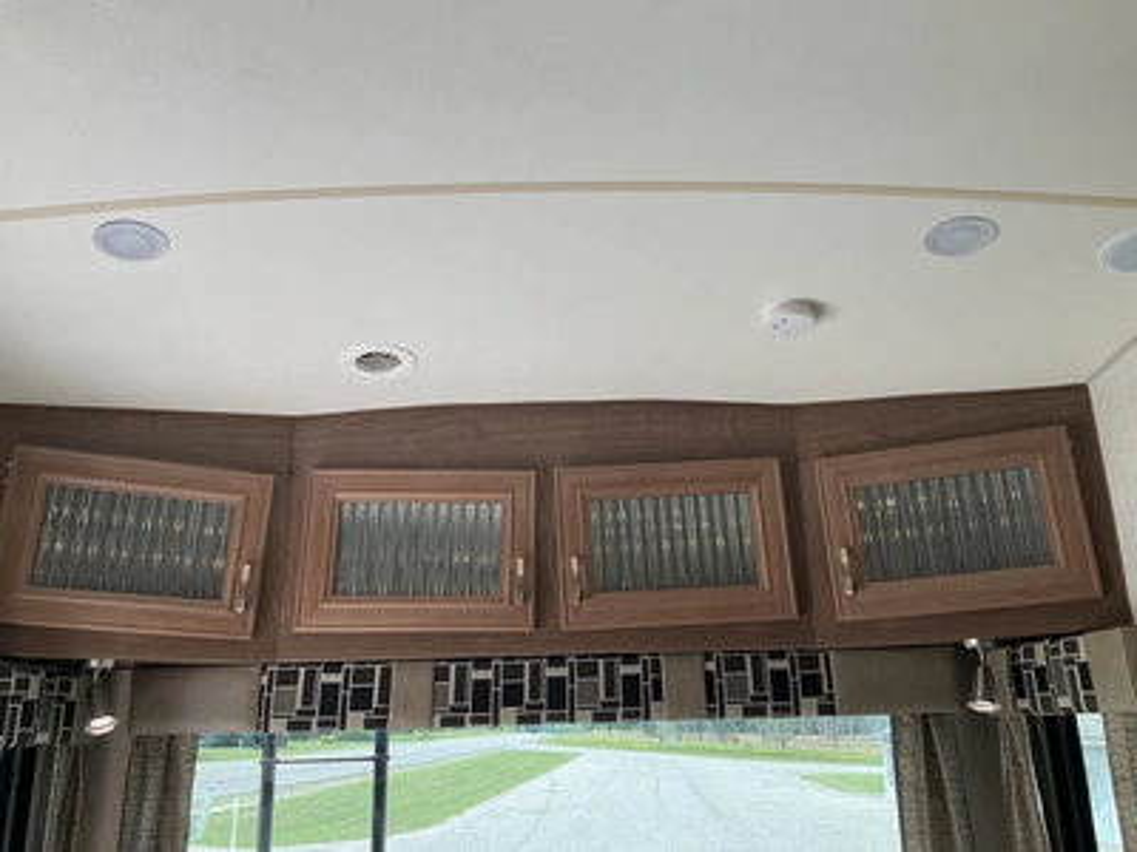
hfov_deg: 61.7
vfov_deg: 48.2
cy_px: 426
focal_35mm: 29
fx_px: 953
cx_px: 568
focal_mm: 3
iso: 32
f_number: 1.8
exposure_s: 1/122
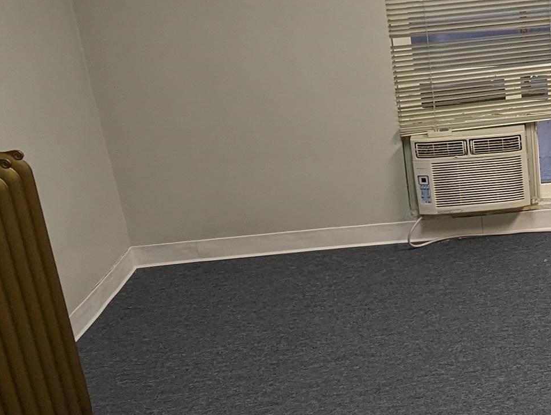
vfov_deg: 28.4
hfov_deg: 33.0
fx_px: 813
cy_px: 135
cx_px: 601
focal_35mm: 51
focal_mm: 2.35
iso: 147
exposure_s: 1/40
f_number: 2.2
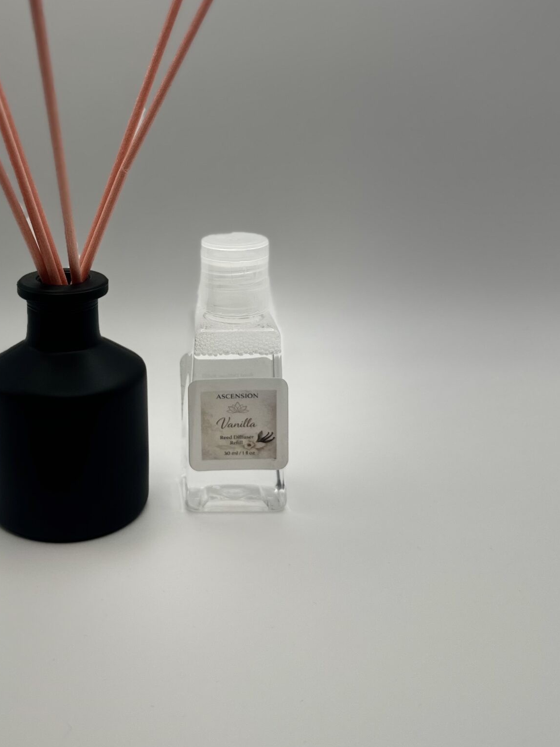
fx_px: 863
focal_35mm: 40
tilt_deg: -14.3
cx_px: 133
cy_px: 248
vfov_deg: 46.1
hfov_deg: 35.1
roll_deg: +0.8
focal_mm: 6.86
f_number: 1.78
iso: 80
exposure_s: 1/709
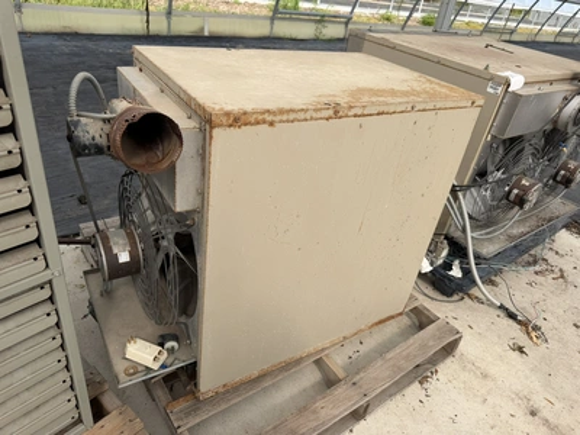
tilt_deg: -28.4
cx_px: 290
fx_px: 402
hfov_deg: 71.6
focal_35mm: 24
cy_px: 218
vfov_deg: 56.8
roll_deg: -8.9
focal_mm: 6.76
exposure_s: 1/3425
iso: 80
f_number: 1.78
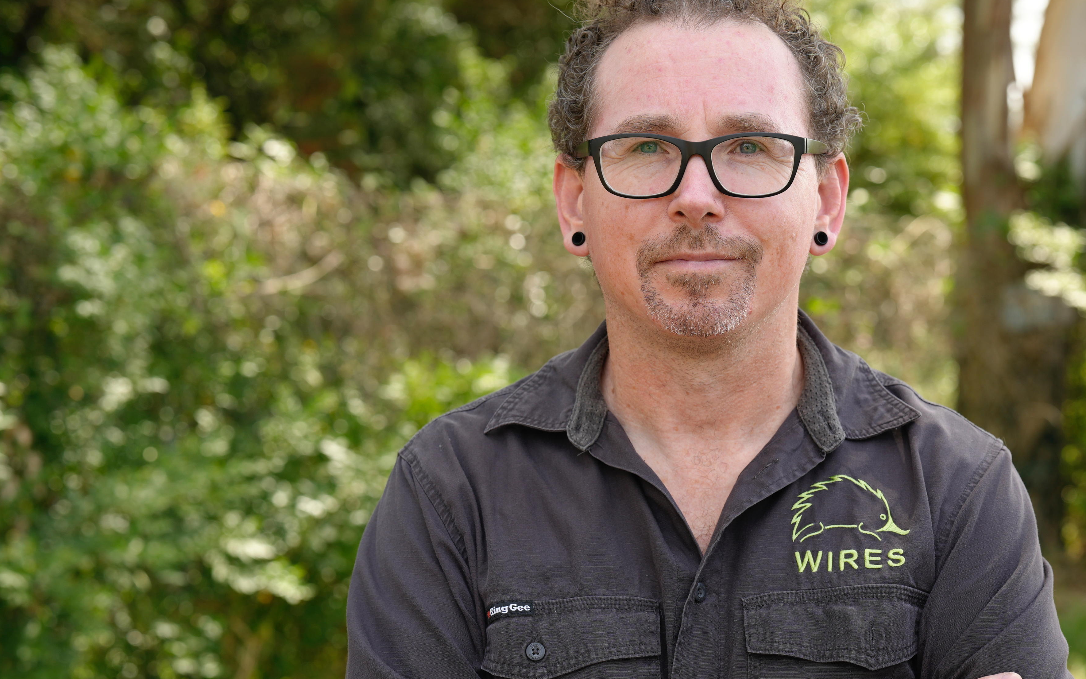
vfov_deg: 18.0
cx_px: 671
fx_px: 2131
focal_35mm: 72
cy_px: 458
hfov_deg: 28.5
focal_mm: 50
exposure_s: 1/160
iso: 100
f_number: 4
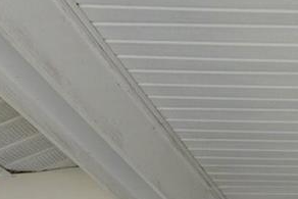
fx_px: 952
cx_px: 447
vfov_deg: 10.4
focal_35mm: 115
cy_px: 472
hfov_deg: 16.3
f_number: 8
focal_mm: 14
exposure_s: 1/200
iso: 320
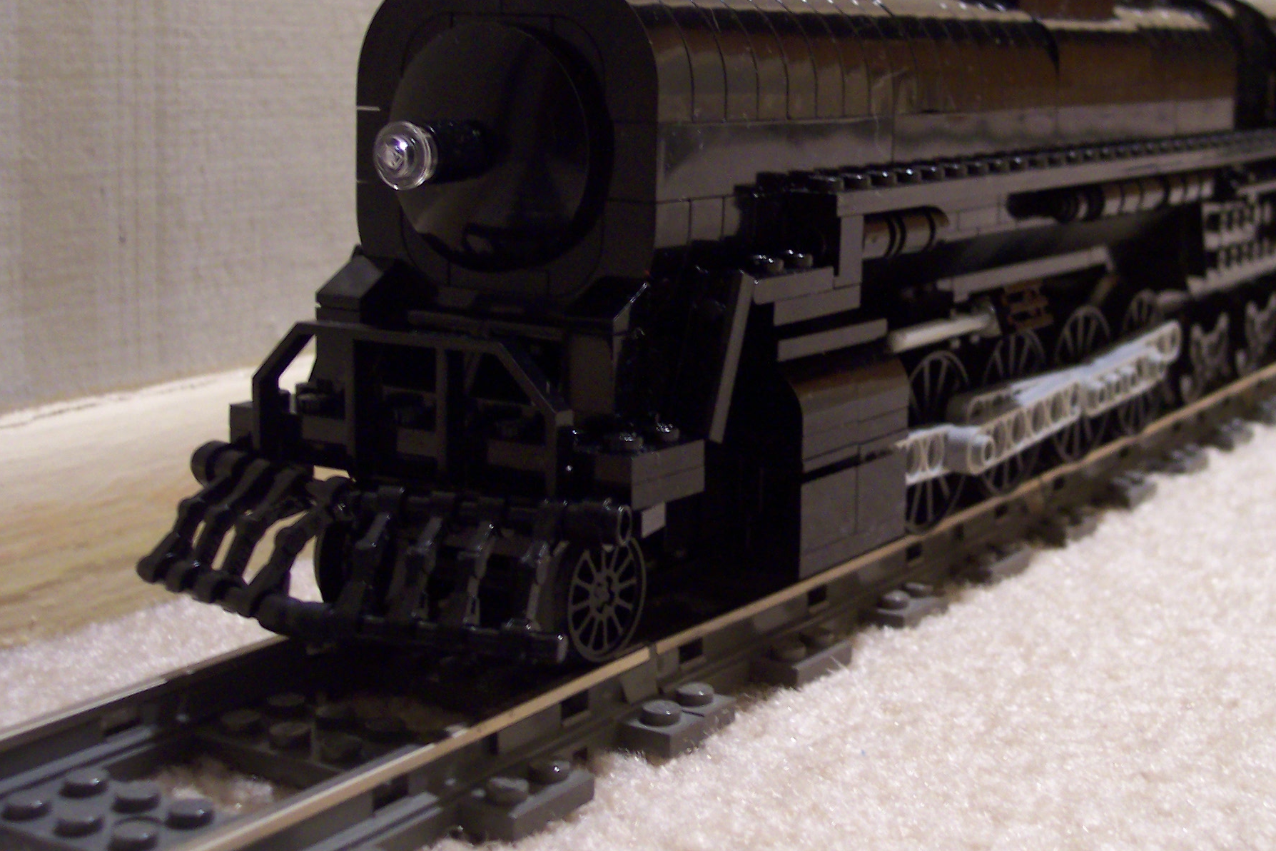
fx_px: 2020
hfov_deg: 34.7
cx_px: 854
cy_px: 304
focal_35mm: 57
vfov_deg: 23.7
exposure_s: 1/8
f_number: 2.8
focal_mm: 8
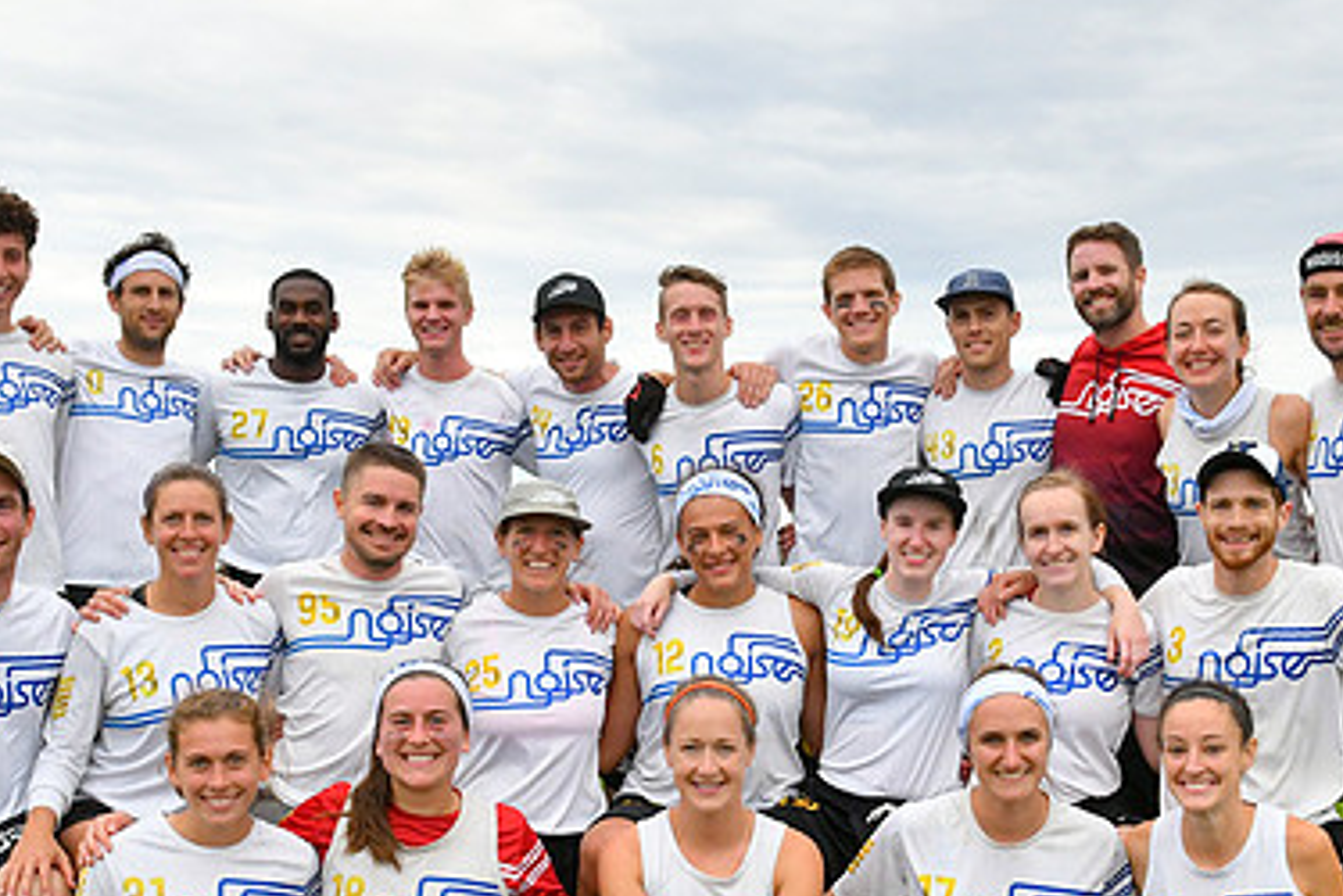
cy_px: 686
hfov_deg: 38.9
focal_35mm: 51
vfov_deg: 26.1
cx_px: 620
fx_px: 1902
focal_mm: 22
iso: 1600
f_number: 9
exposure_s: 1/1600
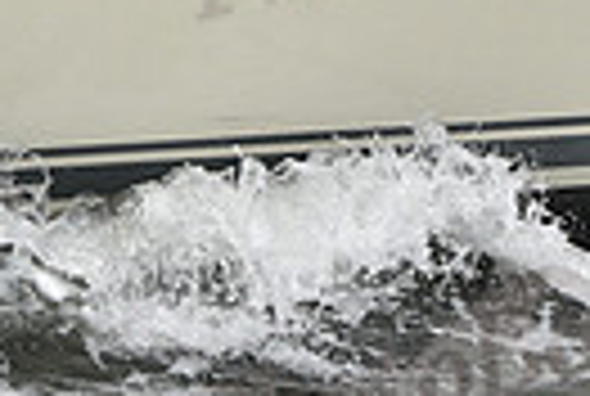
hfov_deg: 6.6
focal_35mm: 309
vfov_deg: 4.4
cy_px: -268
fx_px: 5076
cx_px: -41
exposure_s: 1/1250
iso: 320
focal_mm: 70
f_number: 11
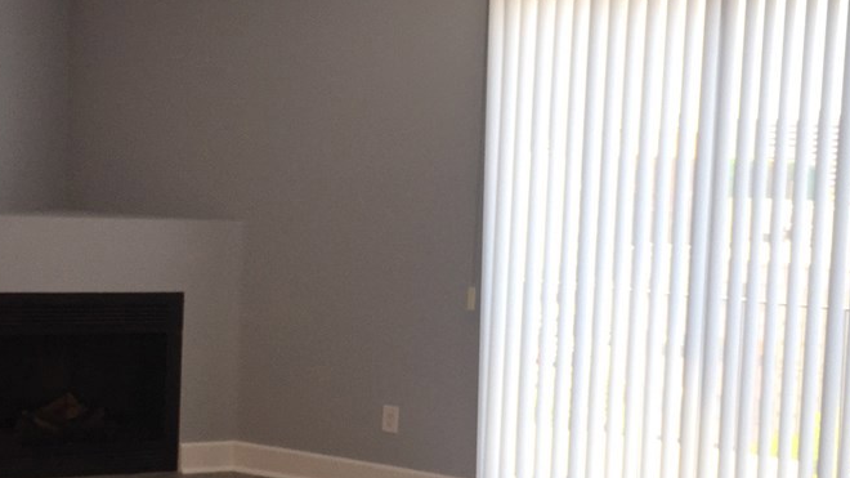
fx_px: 1104
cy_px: 263
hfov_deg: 42.1
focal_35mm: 49
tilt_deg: -3.9
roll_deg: -3.0
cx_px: 413
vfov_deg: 24.4
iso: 32
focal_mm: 4.15
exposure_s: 1/120
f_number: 2.2
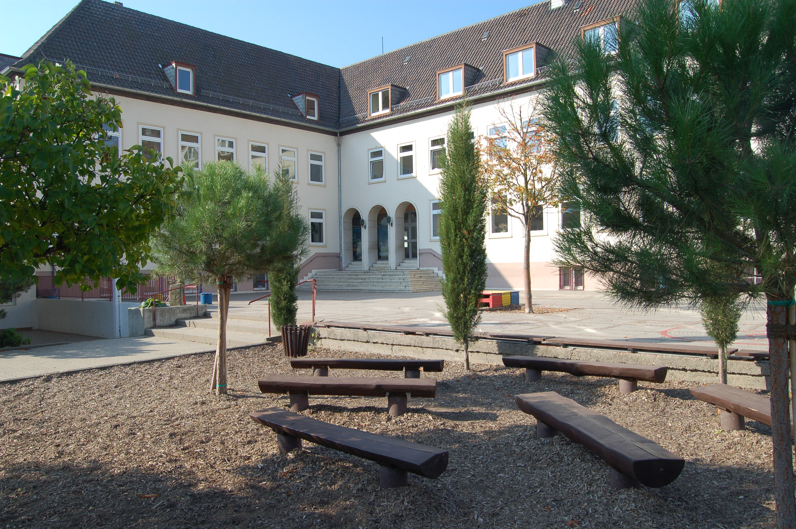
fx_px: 596
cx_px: 398
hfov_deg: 67.4
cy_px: 264
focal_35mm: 27
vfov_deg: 47.8
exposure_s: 1/200
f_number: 7.1
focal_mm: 18
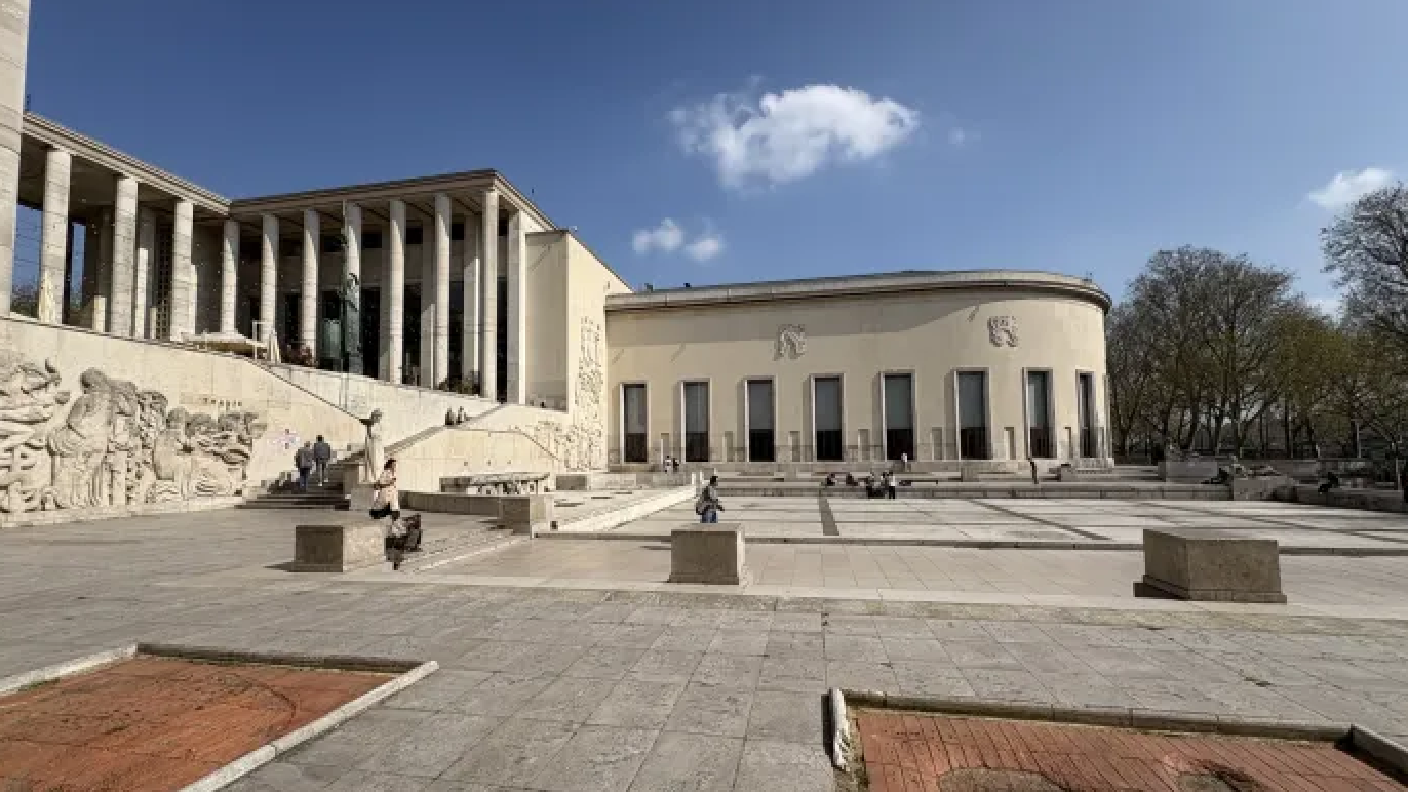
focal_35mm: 16
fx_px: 597
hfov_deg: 99.3
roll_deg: +0.2
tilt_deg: +2.8
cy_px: 419
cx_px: 686
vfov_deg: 67.0
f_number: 2.2
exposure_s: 1/3906
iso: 50
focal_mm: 2.22
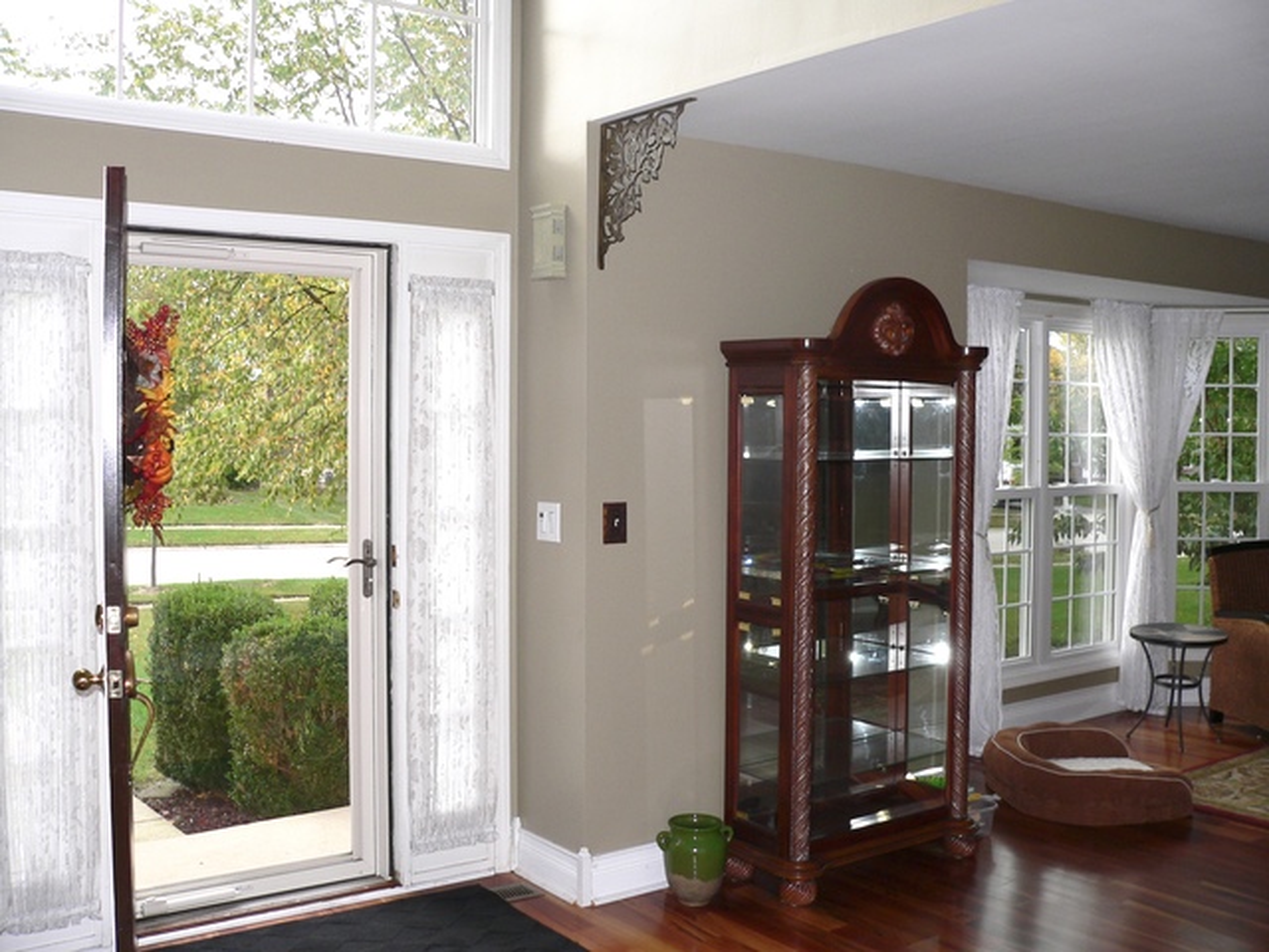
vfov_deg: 39.7
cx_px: 634
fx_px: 1320
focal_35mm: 36
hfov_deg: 51.4
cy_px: 476
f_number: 2.8
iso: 80
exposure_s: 1/60
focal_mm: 6
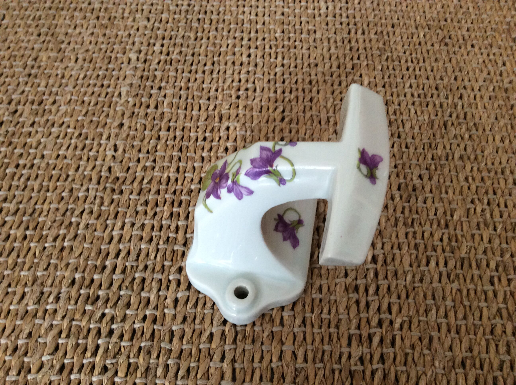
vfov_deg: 44.1
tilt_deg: -57.8
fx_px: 476
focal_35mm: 32
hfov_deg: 56.9
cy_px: 192
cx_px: 258
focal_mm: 3.3
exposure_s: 1/25
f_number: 2.4
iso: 160
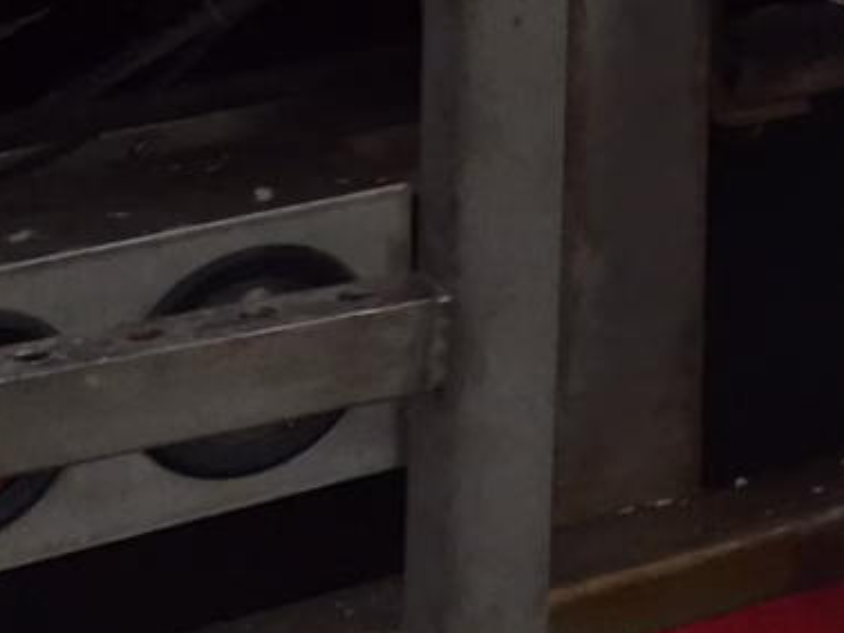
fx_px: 3805
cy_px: -969
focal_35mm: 156
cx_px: 2592
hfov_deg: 9.6
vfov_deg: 8.6
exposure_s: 1/7696
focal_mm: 5.4
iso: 64
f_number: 1.8
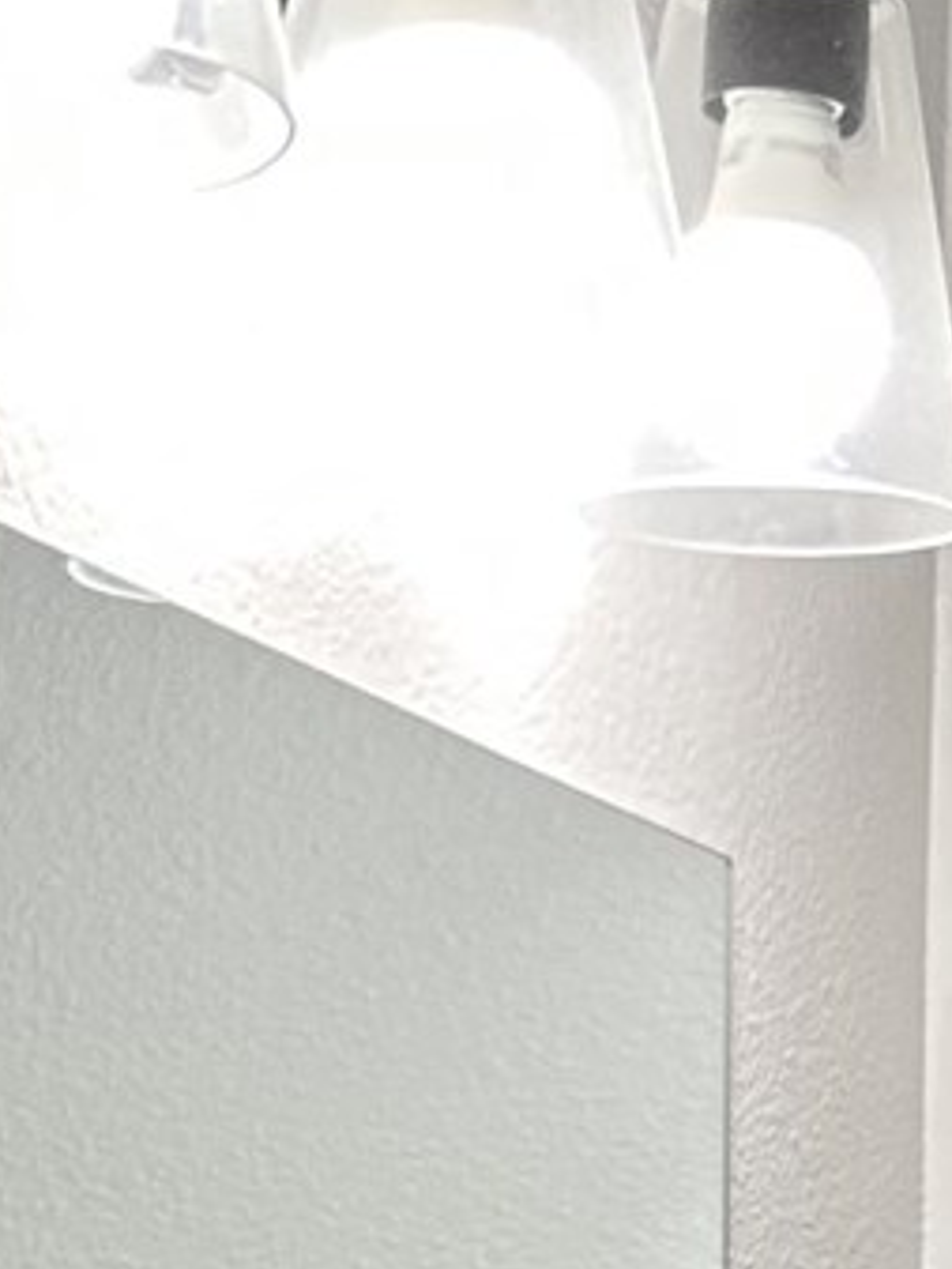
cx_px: 790
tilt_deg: -17.3
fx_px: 6010
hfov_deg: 9.0
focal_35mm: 164
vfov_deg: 9.1
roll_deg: -1.6
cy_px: 4048
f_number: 1.78
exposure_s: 1/120
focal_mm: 6.86
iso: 80
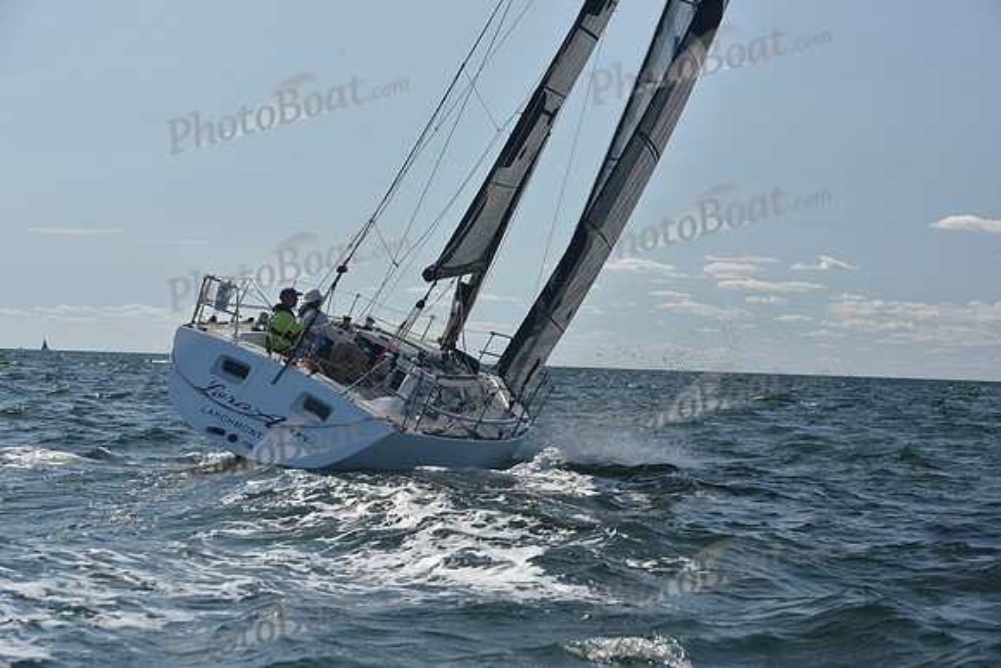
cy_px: 334
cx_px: 500
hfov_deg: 21.5
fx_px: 2642
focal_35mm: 95
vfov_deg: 14.4
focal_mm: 95
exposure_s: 1/800
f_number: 7.1
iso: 250
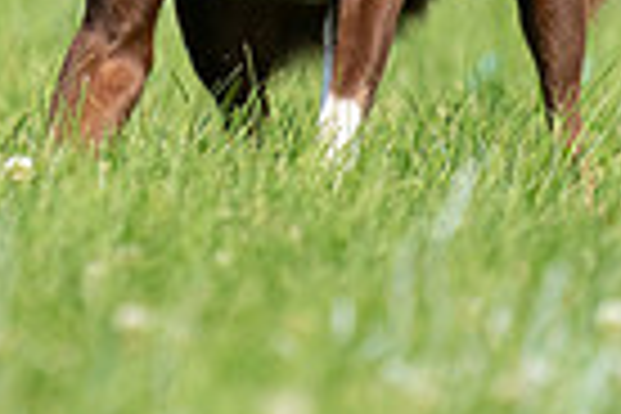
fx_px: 43501
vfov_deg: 0.5
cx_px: 140
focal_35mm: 2522
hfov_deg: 0.8
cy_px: -272
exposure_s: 1/4000
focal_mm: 600
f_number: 6.3
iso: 1600
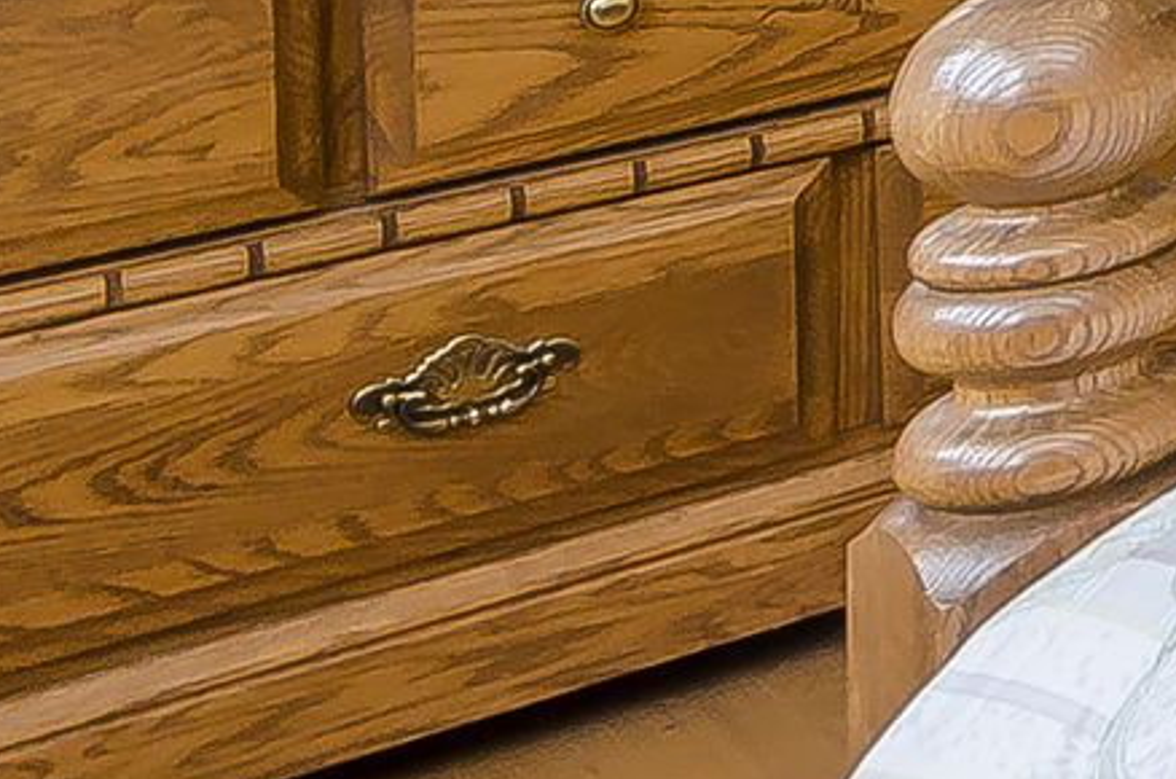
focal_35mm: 96
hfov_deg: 10.9
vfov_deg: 12.0
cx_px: 3694
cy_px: -958
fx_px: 3129
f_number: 8
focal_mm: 10
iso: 250
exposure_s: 1/15
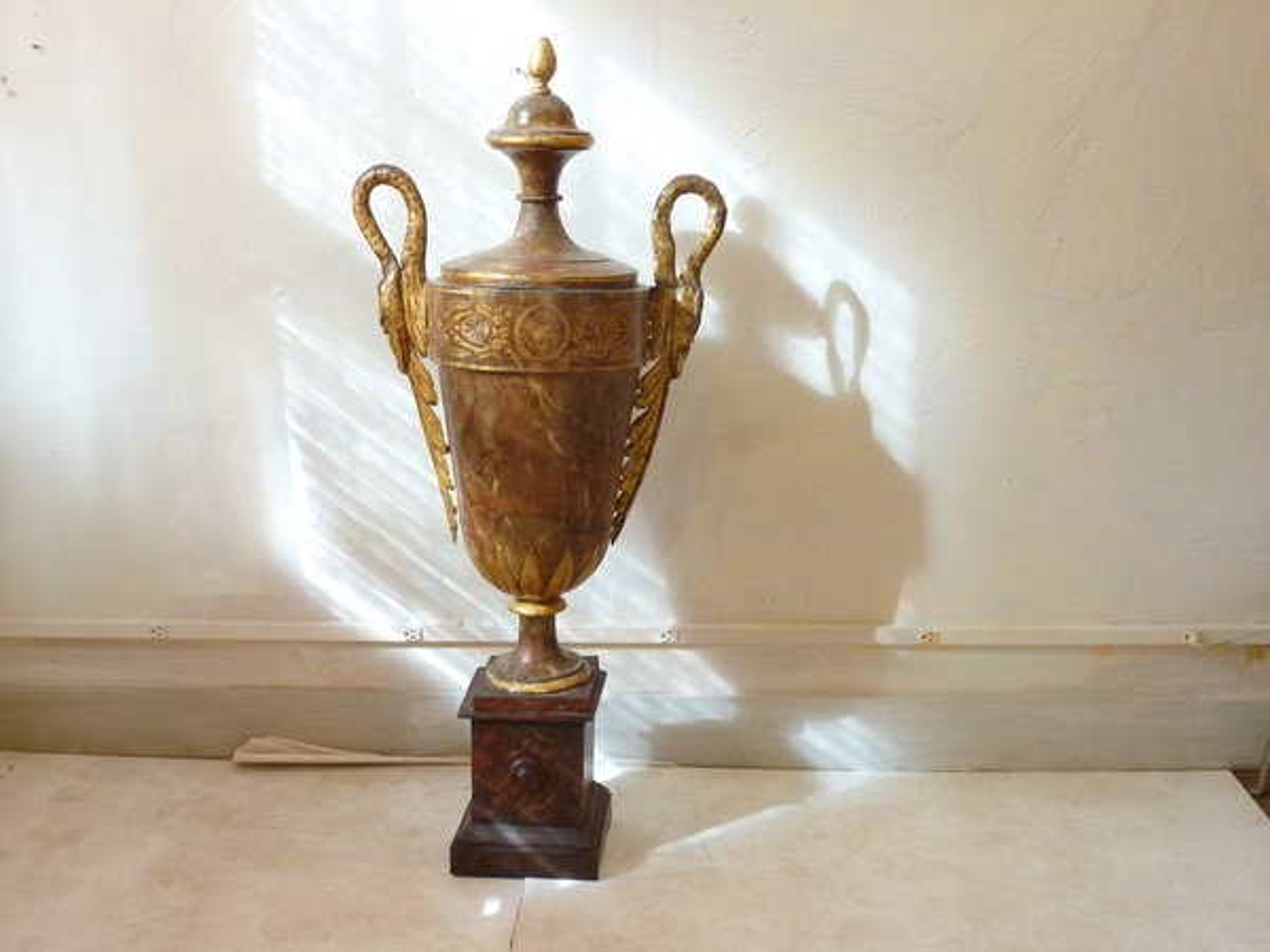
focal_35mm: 40
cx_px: 635
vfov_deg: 36.0
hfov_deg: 46.8
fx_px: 1468
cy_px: 476
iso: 400
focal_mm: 6.5
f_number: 3.6
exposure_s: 1/20
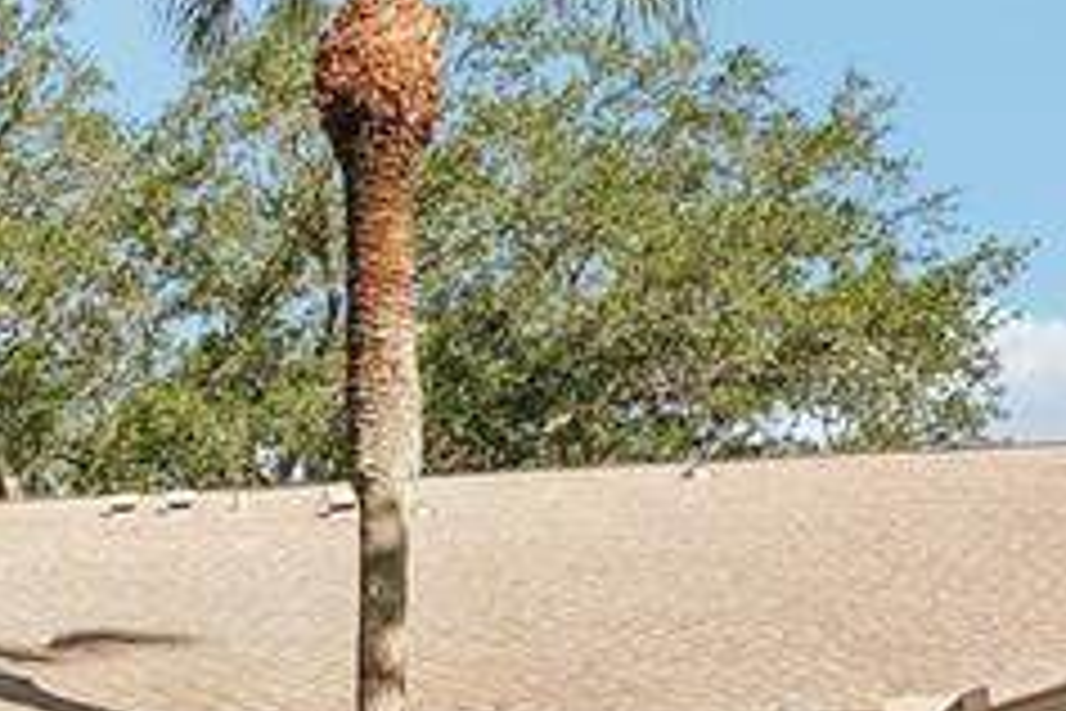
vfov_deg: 18.4
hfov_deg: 24.8
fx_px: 2043
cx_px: -369
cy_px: 927
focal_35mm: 69
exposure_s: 1/500
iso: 400
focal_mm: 16
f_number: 8
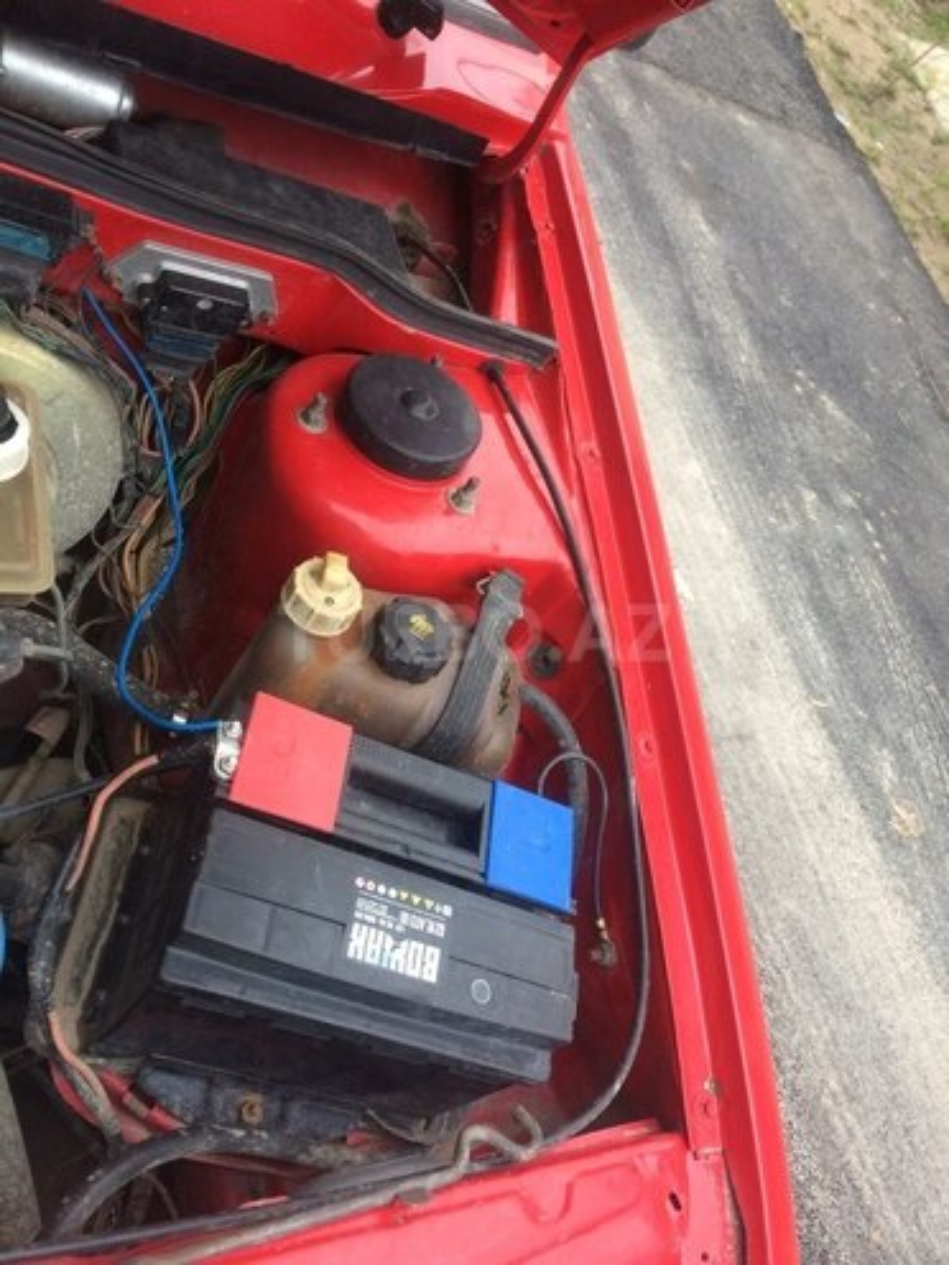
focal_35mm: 29
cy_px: 632
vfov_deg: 61.7
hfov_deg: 48.2
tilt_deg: -47.5
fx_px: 1060
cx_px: 474
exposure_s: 1/33
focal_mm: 4.15
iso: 40
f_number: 2.2
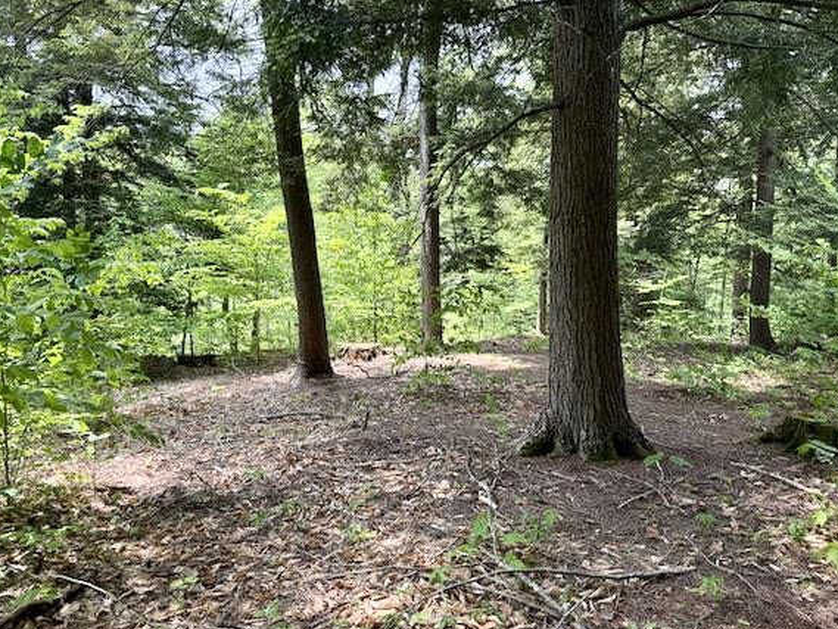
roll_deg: -2.8
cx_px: 443
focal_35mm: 27
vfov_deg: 51.4
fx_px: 654
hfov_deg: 65.3
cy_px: 306
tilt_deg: -8.3
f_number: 1.78
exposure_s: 1/445
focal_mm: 6.76
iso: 100
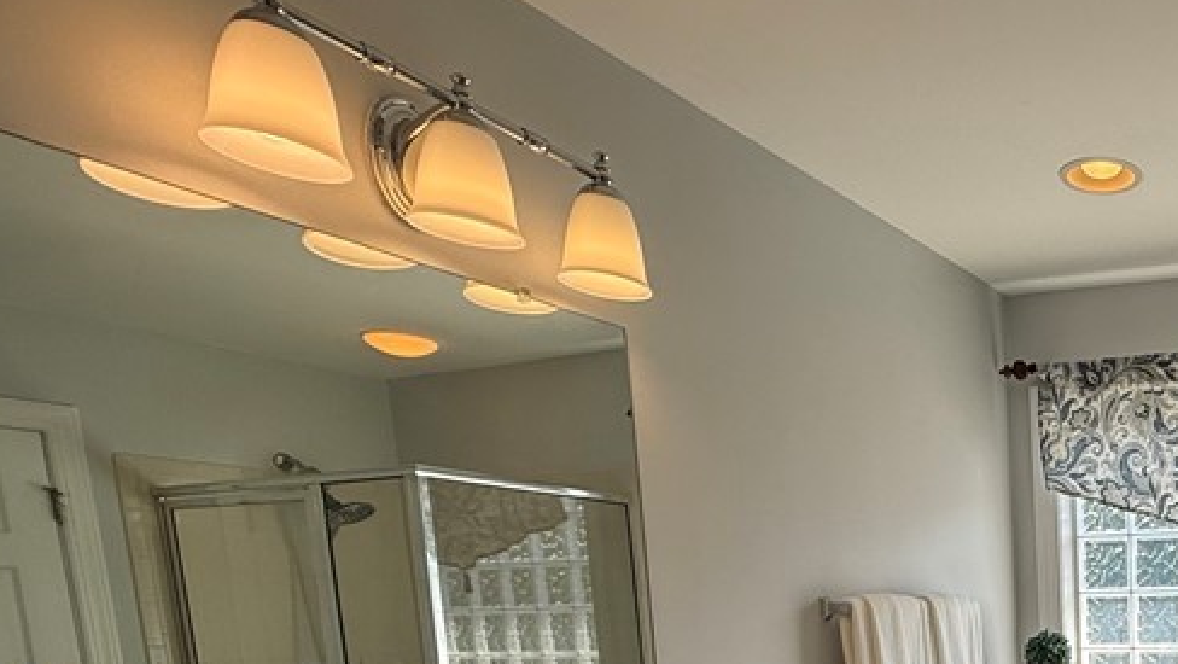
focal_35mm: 32
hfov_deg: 48.6
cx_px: 1209
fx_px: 1000
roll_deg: +0.5
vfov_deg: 32.2
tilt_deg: -6.4
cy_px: 739
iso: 50
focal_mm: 2.22
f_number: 2.2
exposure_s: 1/275
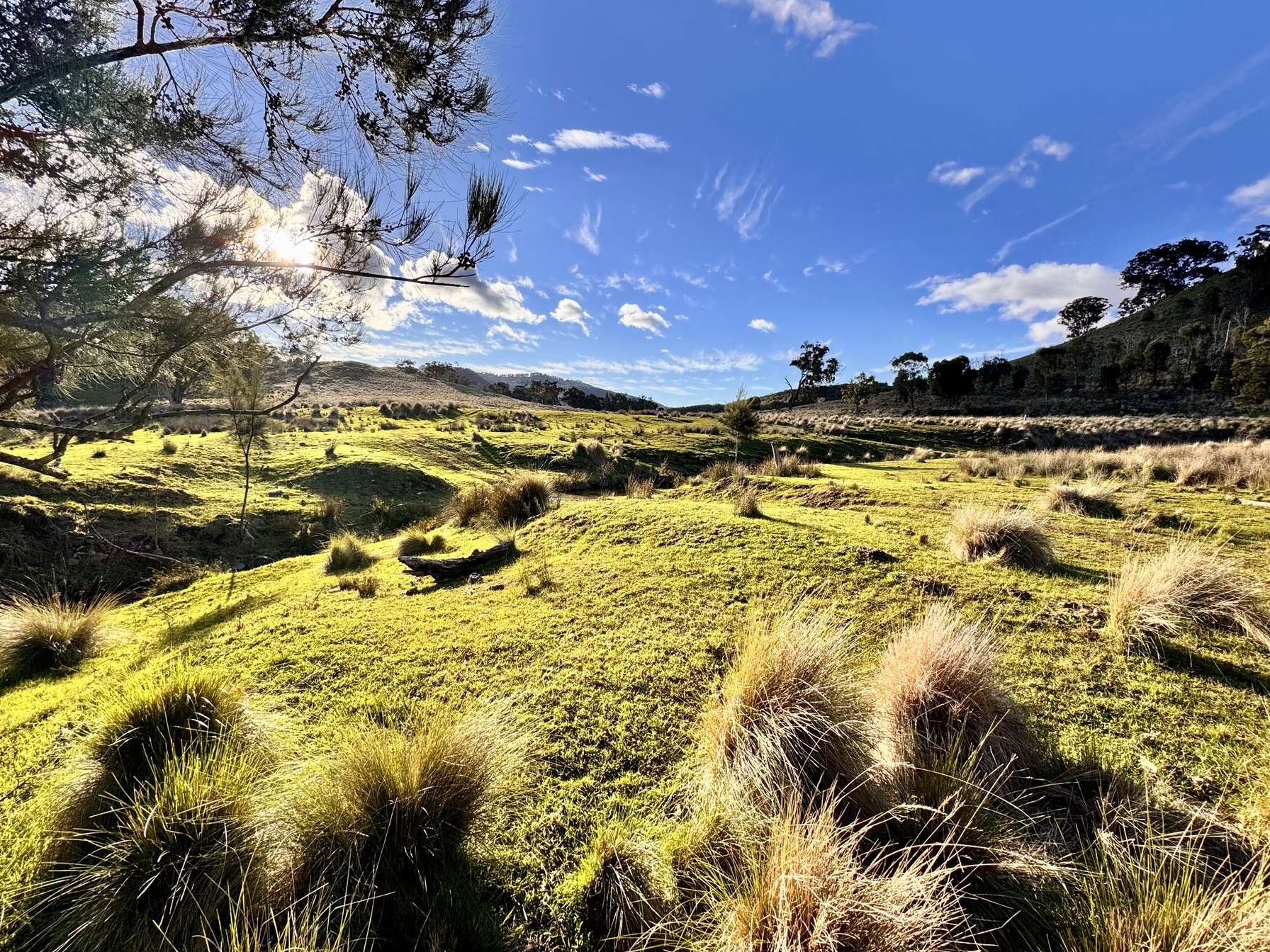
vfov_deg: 81.7
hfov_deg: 98.2
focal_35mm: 15
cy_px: 450
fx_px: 550
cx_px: 621
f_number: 2.2
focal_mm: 2.22
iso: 40
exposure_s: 1/1709
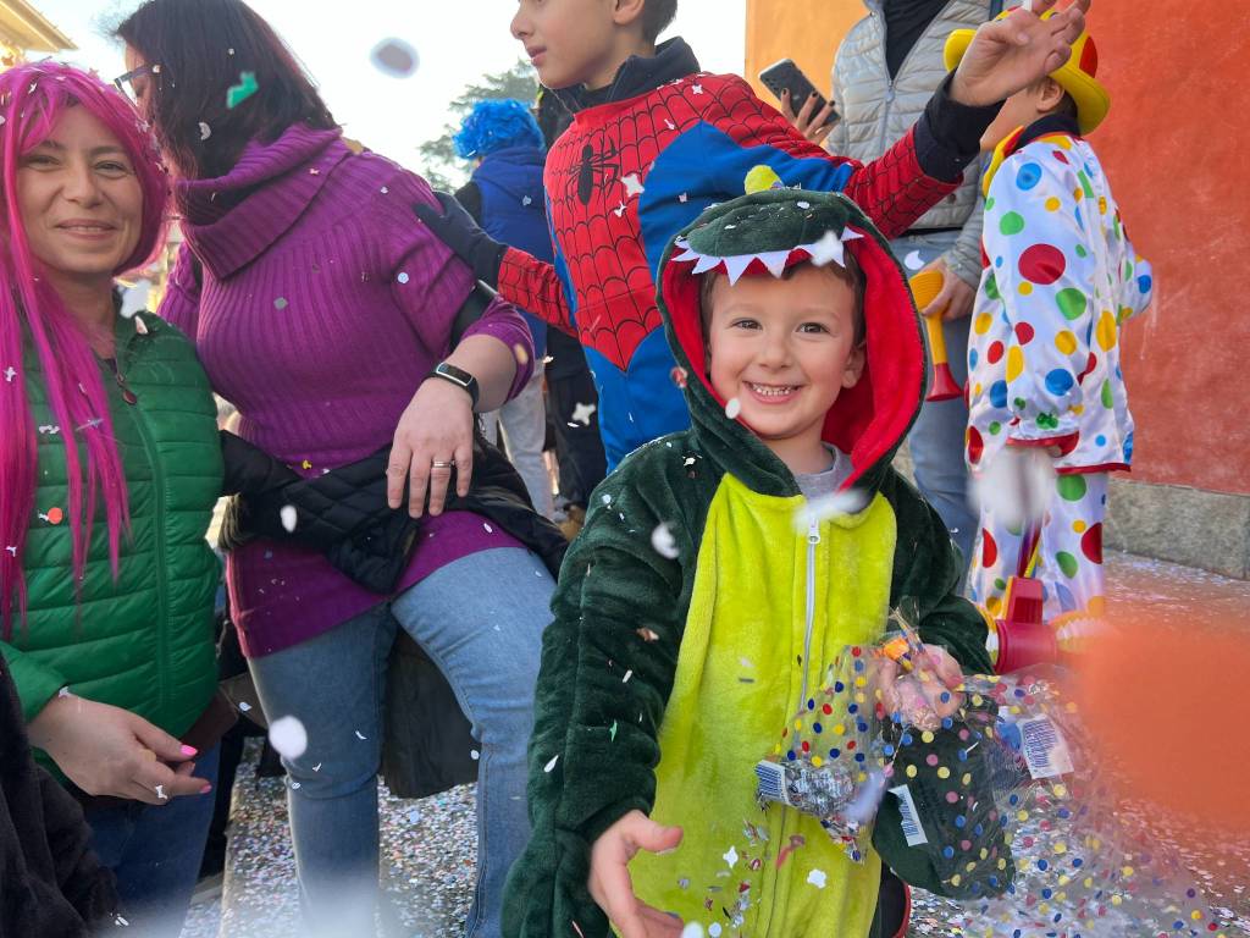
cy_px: 469
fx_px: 939
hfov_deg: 67.3
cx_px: 625
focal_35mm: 26
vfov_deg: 53.1
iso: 50
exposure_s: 1/330
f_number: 1.5
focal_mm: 5.7
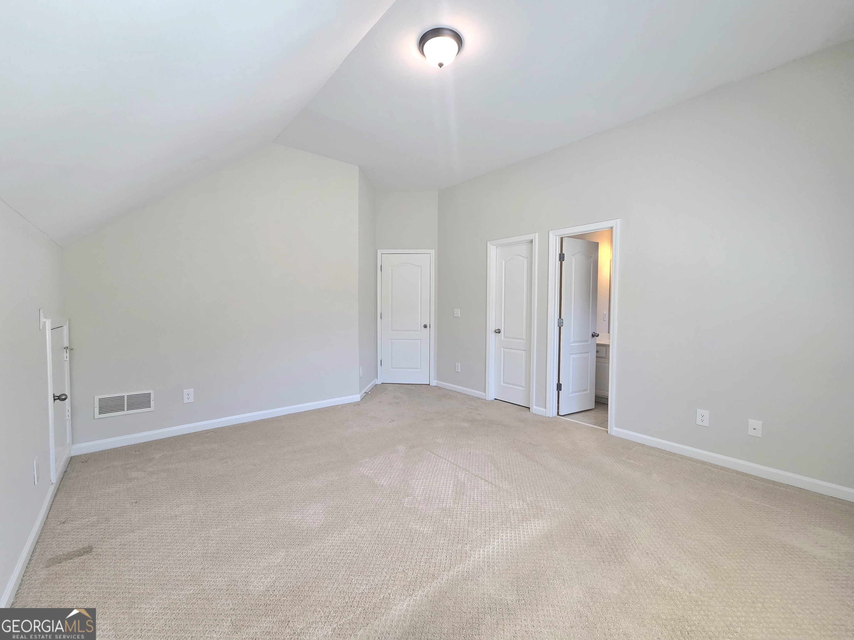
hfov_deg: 106.2
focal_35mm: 13
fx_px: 321
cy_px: 320
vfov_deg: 89.9
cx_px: 427
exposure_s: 1/120
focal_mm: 2.2
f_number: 2.2
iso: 160
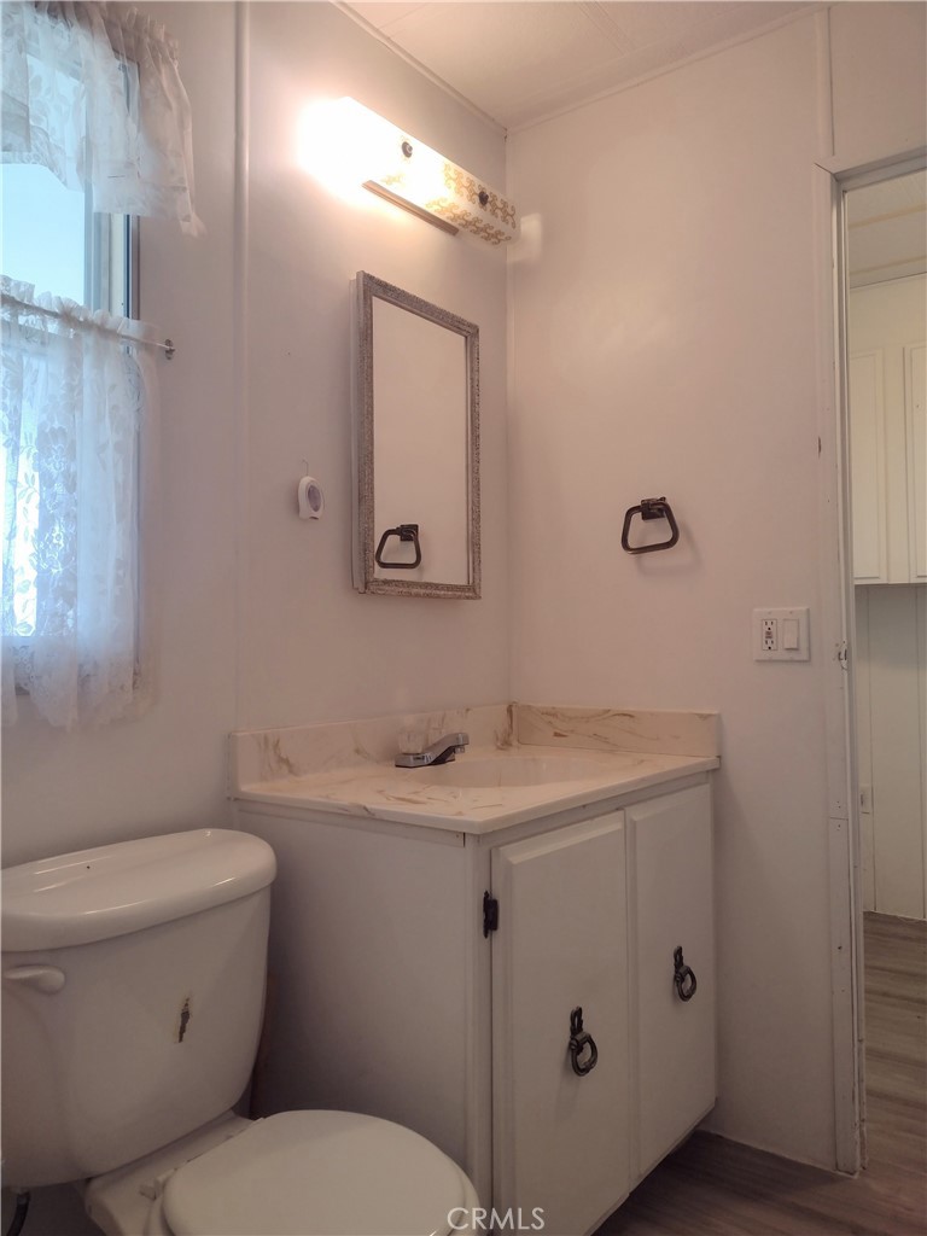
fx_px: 964
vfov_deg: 65.3
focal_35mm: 27
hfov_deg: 51.4
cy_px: 618
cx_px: 464
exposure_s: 1/120
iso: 142
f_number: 1.7
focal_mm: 4.71
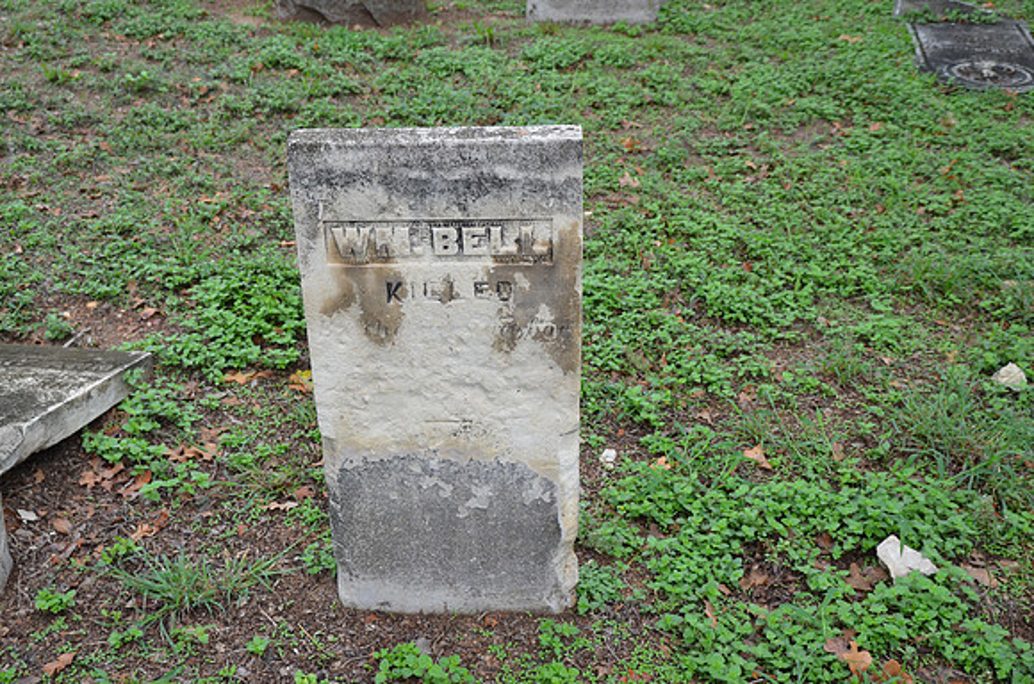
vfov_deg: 31.7
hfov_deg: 46.5
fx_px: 1204
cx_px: 517
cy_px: 342
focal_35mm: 42
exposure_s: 1/100
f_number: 5
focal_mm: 28
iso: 400
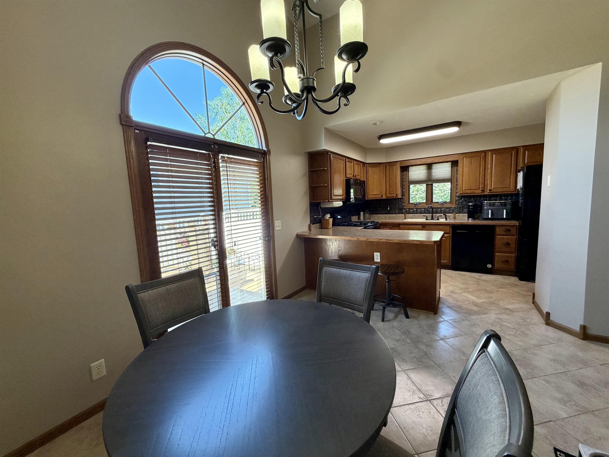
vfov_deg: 85.7
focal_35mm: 14
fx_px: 246
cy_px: 228
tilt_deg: -7.2
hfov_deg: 102.1
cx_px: 304
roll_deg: +2.6
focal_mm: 2.22
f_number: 2.2
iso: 160
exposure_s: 1/60
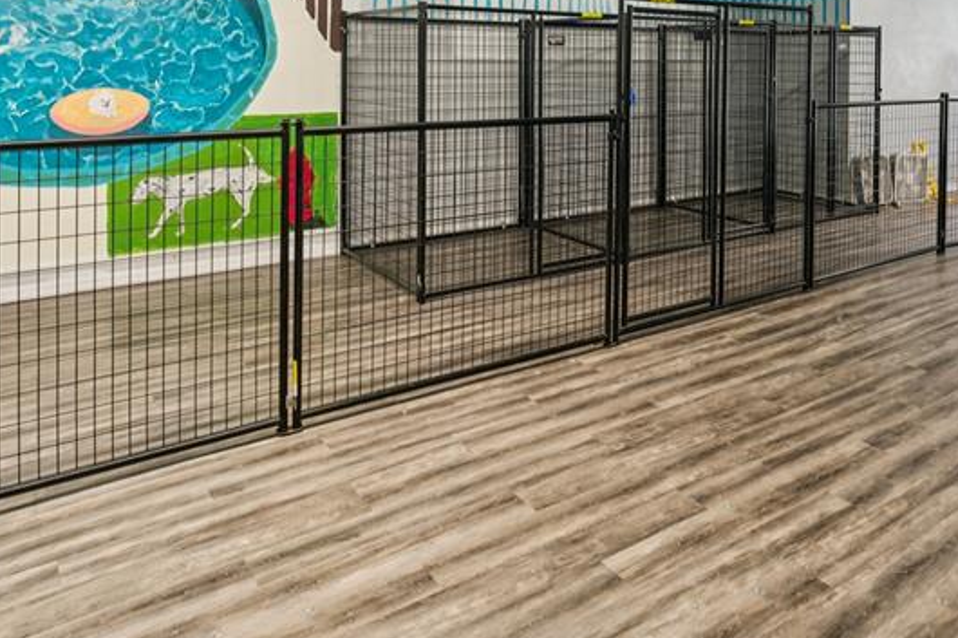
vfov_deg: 39.0
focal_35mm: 31
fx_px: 818
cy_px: 40
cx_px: 705
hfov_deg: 58.0
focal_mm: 15.9
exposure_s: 1/1.25
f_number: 13
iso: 320
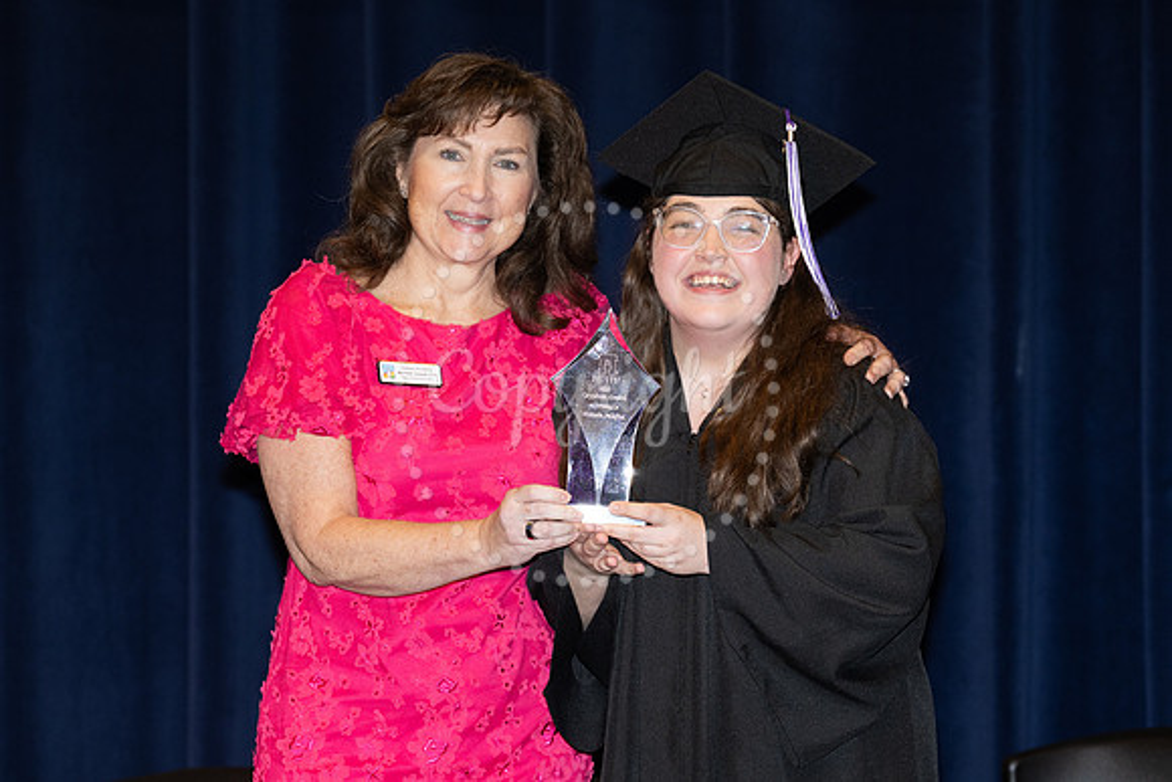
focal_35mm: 206
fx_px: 6723
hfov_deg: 10.0
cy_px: 448
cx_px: 631
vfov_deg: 6.7
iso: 1000
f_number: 5.6
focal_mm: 180
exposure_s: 1/160
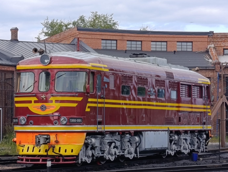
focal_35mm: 148
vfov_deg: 10.0
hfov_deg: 13.3
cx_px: 114
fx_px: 976
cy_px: 86
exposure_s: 1/362
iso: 50
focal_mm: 6.11
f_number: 1.65
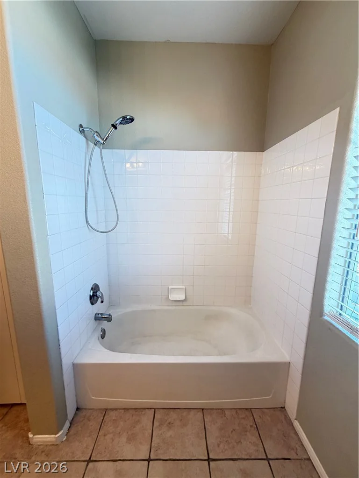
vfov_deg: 102.1
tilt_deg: -11.8
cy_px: 239
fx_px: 194
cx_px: 180
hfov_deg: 85.7
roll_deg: +0.7
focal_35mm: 14
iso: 250
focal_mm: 2.22
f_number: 2.2
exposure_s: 1/60
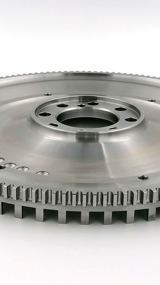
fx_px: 611
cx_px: 90
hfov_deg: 14.9
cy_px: 144
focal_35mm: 81
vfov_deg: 26.2
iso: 50
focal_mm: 4.75
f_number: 1.8
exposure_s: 1/182
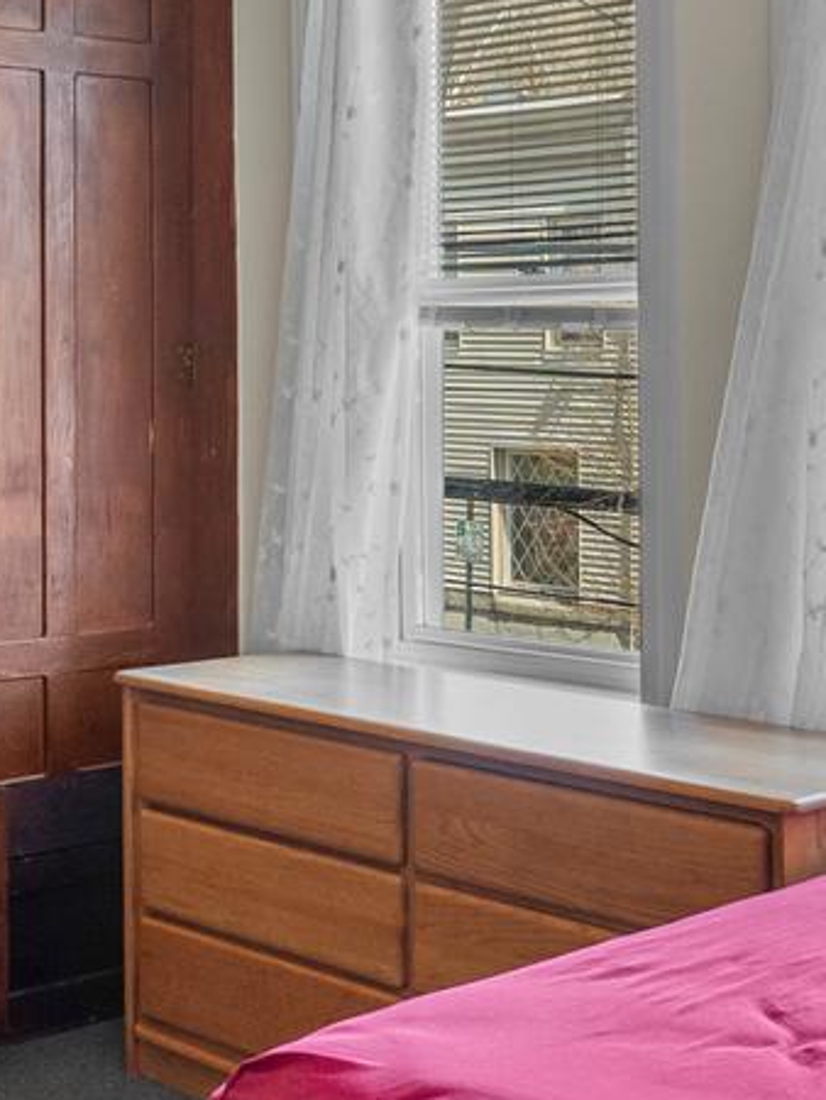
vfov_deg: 27.3
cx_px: 279
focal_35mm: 70
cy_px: 248
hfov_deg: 21.0
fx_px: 2225
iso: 640
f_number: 5.6
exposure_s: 1/30
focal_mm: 16
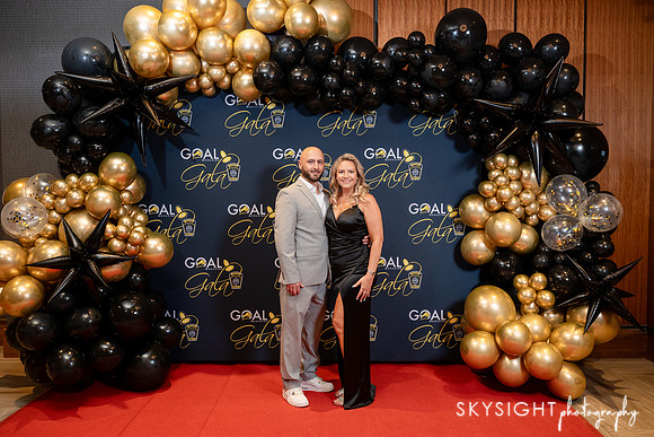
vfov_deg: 46.0
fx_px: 515
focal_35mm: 28
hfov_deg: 64.9
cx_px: 327
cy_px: 218
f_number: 3.5
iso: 1600
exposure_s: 1/200
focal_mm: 28
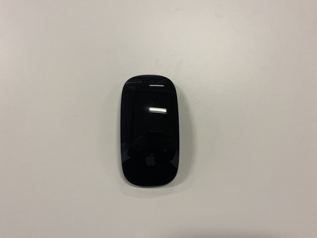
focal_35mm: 26
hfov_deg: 67.3
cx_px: 158
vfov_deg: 53.1
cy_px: 119
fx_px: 238
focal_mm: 4.25
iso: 125
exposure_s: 1/100
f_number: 1.8
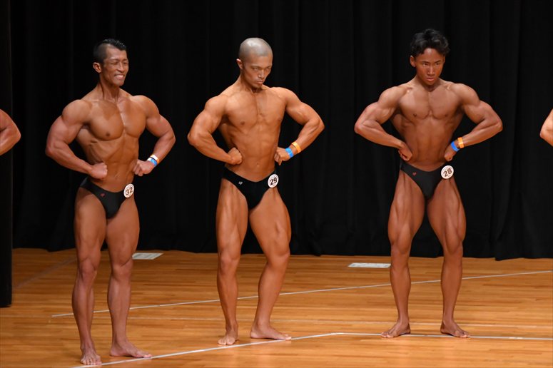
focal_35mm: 285
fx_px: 4376
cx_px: 276
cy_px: 184
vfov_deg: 4.8
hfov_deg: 7.2
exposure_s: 1/400
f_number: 5.6
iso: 4000
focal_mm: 190
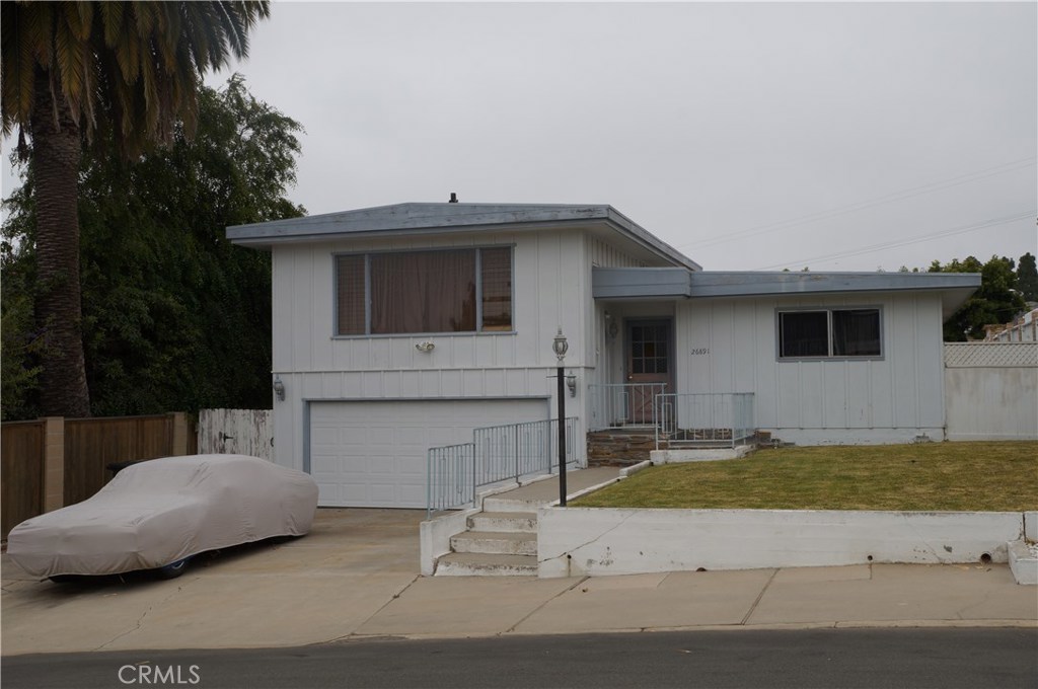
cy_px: 344
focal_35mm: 42
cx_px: 519
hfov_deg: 46.5
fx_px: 1209
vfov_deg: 31.8
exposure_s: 1/160
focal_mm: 28
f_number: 14
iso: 100
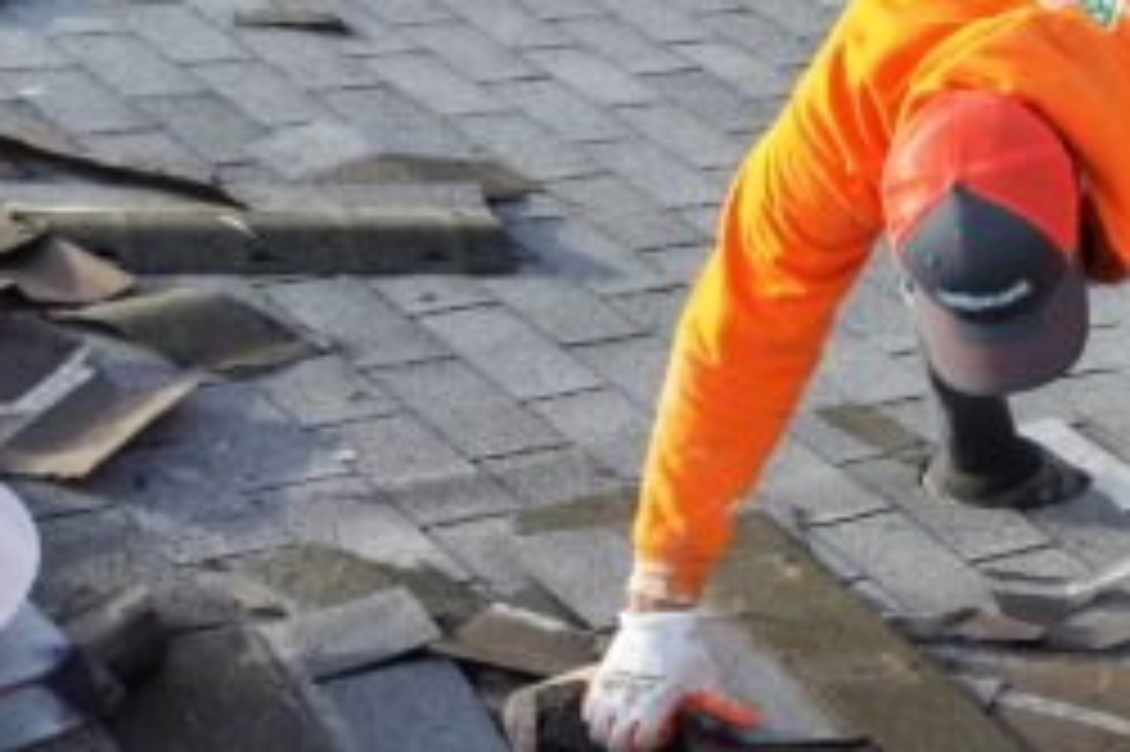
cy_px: 468
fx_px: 3199
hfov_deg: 16.7
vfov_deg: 13.4
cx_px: 2035
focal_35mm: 102
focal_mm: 8.67
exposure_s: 1/2000
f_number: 1.8
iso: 330
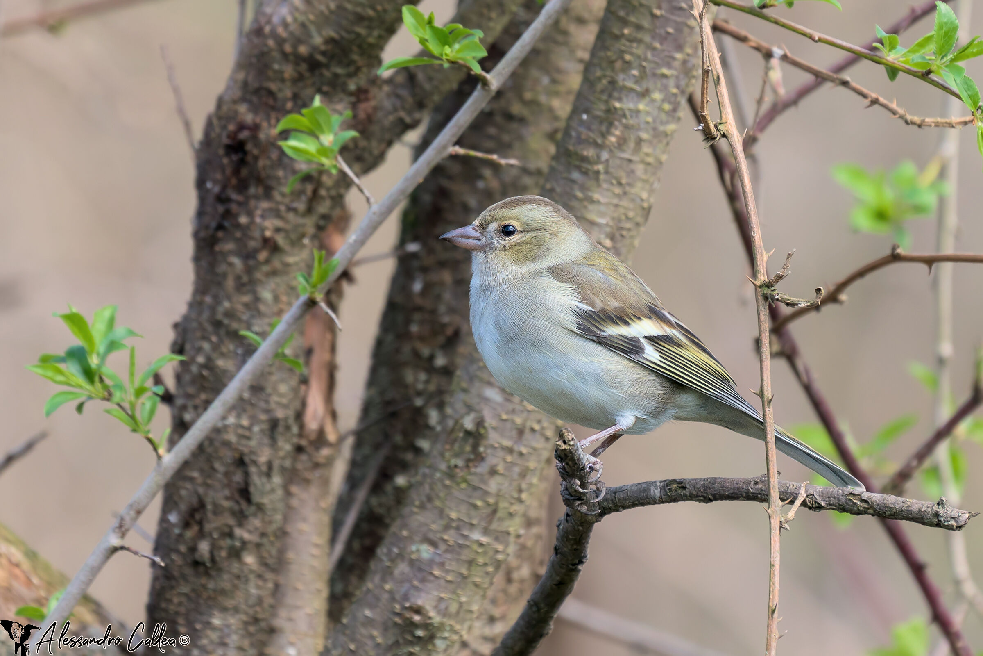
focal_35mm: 840
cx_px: 492
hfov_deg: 2.5
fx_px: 22935
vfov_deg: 1.6
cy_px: 328
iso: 1600
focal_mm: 560
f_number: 8
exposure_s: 1/200
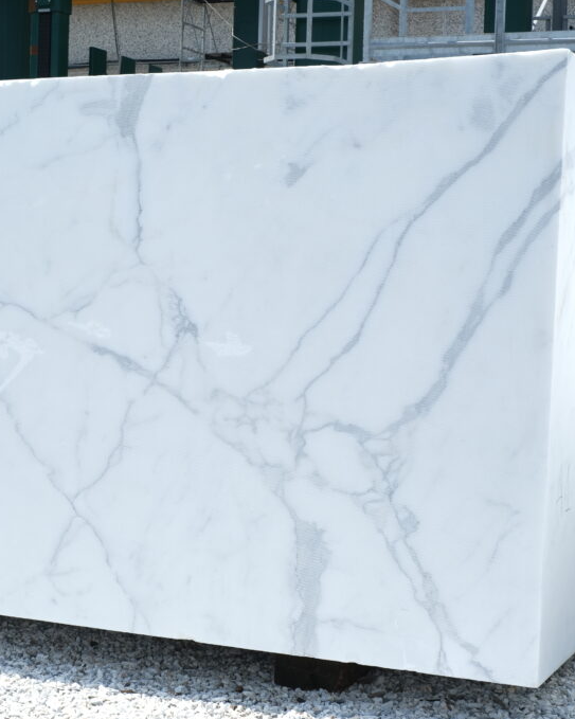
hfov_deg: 20.3
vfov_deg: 25.4
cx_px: 161
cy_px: 360
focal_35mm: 75
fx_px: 1596
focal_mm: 35
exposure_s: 1/125
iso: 80
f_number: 8
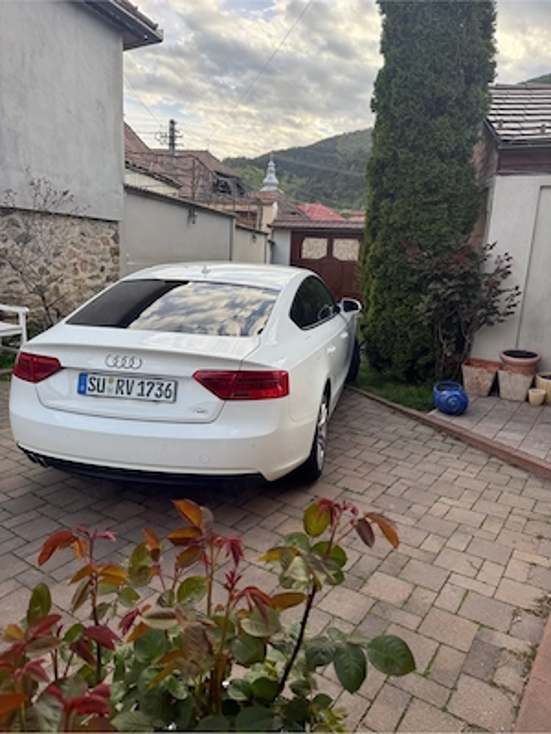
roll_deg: -3.5
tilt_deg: -12.2
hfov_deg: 56.8
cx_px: 276
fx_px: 509
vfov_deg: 71.6
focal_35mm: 24
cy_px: 367
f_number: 1.78
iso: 100
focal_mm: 6.76
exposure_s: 1/888
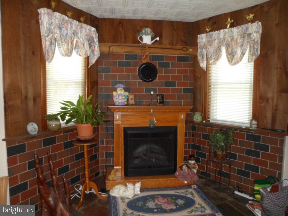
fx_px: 216
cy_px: 108
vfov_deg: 53.1
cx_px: 144
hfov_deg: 67.3
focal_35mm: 26
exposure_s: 1/45
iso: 320
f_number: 3.3
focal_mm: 4.9
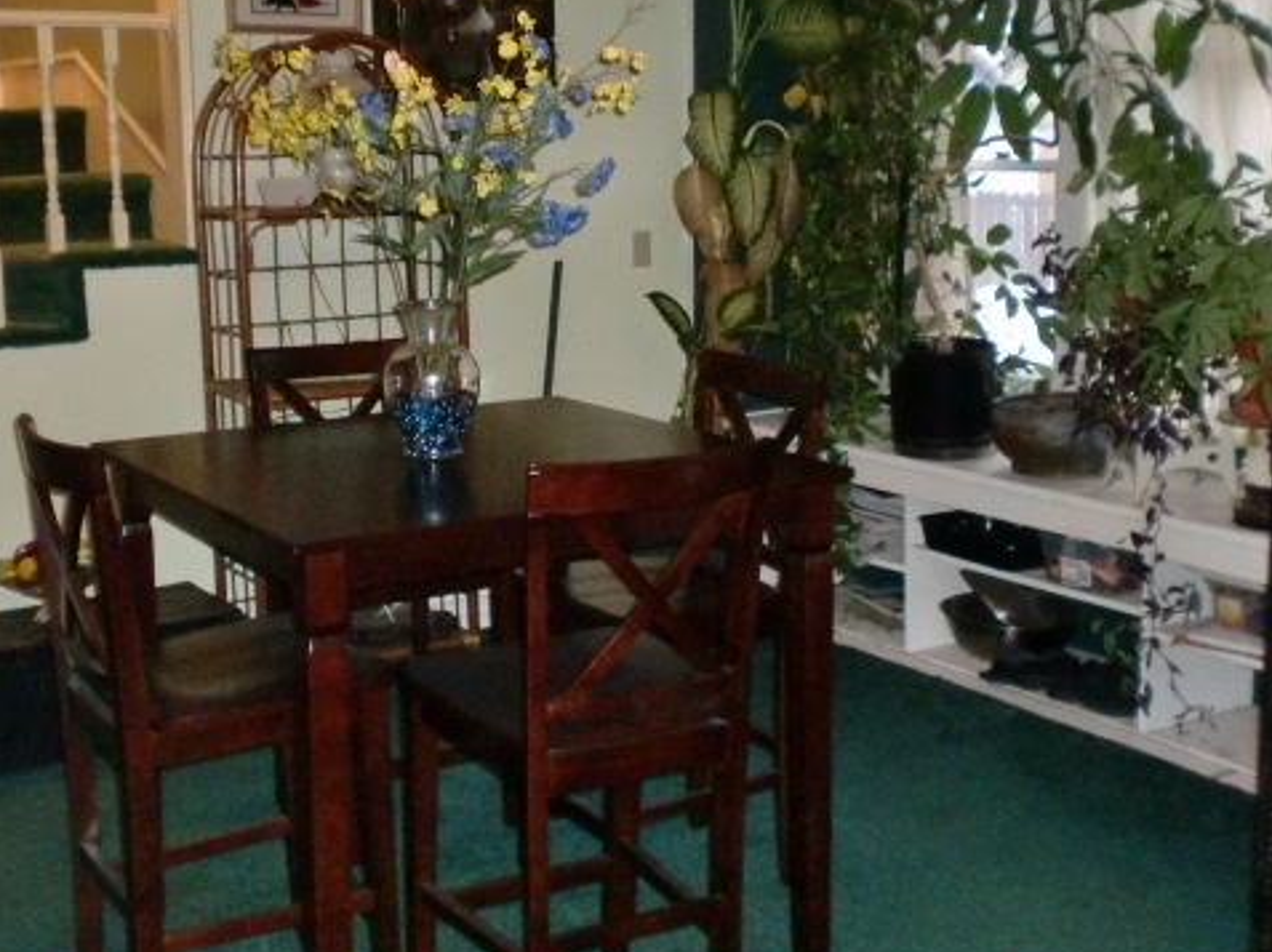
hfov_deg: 40.5
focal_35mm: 47
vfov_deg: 30.7
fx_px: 1726
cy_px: 349
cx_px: 635
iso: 400
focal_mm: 6.3
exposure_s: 1/60
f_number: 3.1
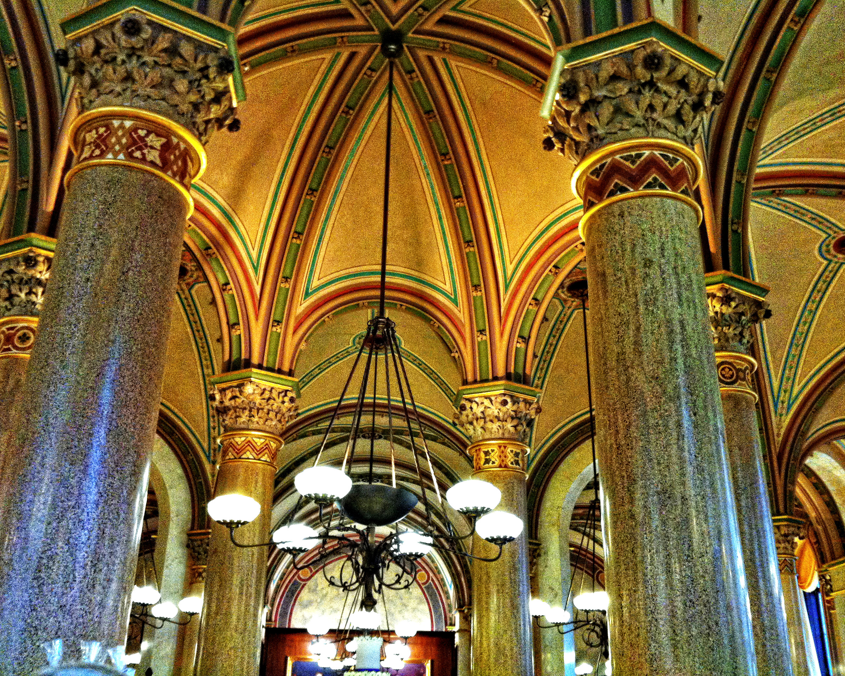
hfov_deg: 49.1
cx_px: 433
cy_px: 336
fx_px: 925
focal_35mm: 37
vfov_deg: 40.1
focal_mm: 3.85
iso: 250
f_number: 2.8
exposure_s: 1/15
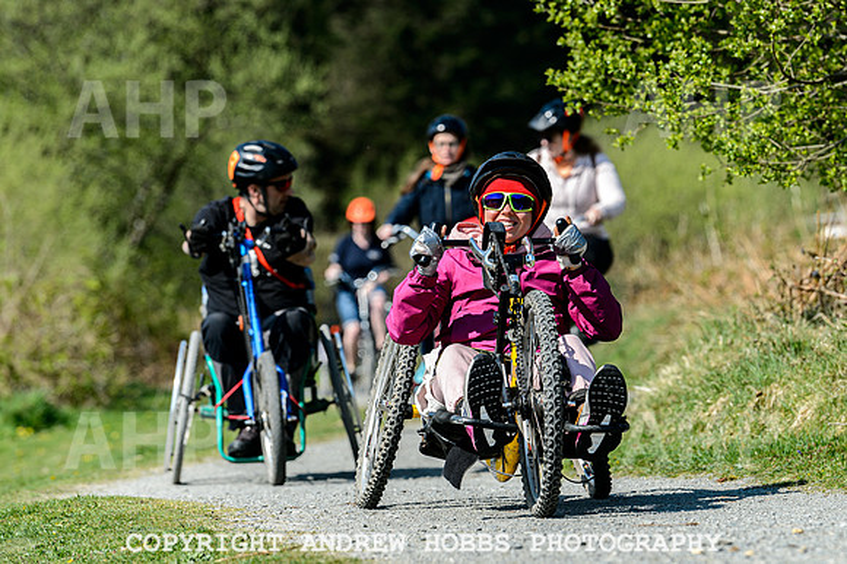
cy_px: 224
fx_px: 5913
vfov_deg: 5.5
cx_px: 526
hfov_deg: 8.2
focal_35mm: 251
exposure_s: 1/800
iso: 160
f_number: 5
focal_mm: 200
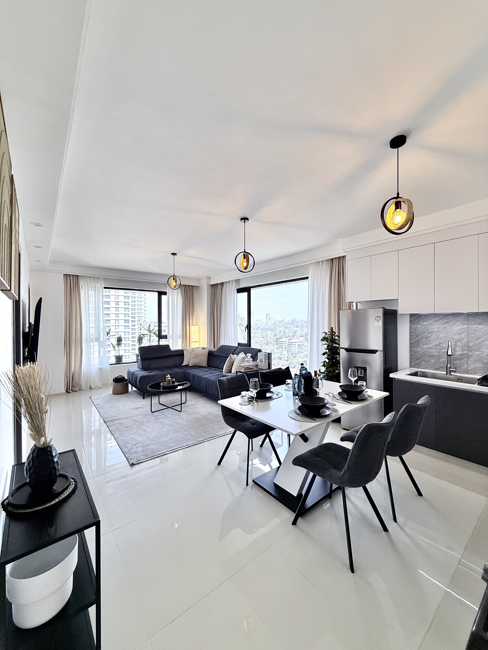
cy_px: 325
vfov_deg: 102.1
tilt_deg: +0.3
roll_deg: +0.2
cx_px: 244
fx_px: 263
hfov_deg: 85.7
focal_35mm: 14
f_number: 2.2
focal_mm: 2.22
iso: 64
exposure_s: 1/100
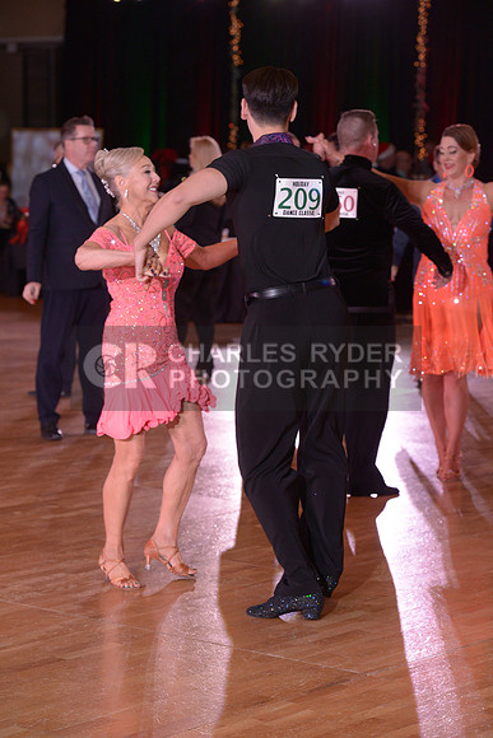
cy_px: 369
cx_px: 246
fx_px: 2094
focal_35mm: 102
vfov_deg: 20.0
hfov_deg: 13.4
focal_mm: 102
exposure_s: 1/200
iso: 1250
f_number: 5.6
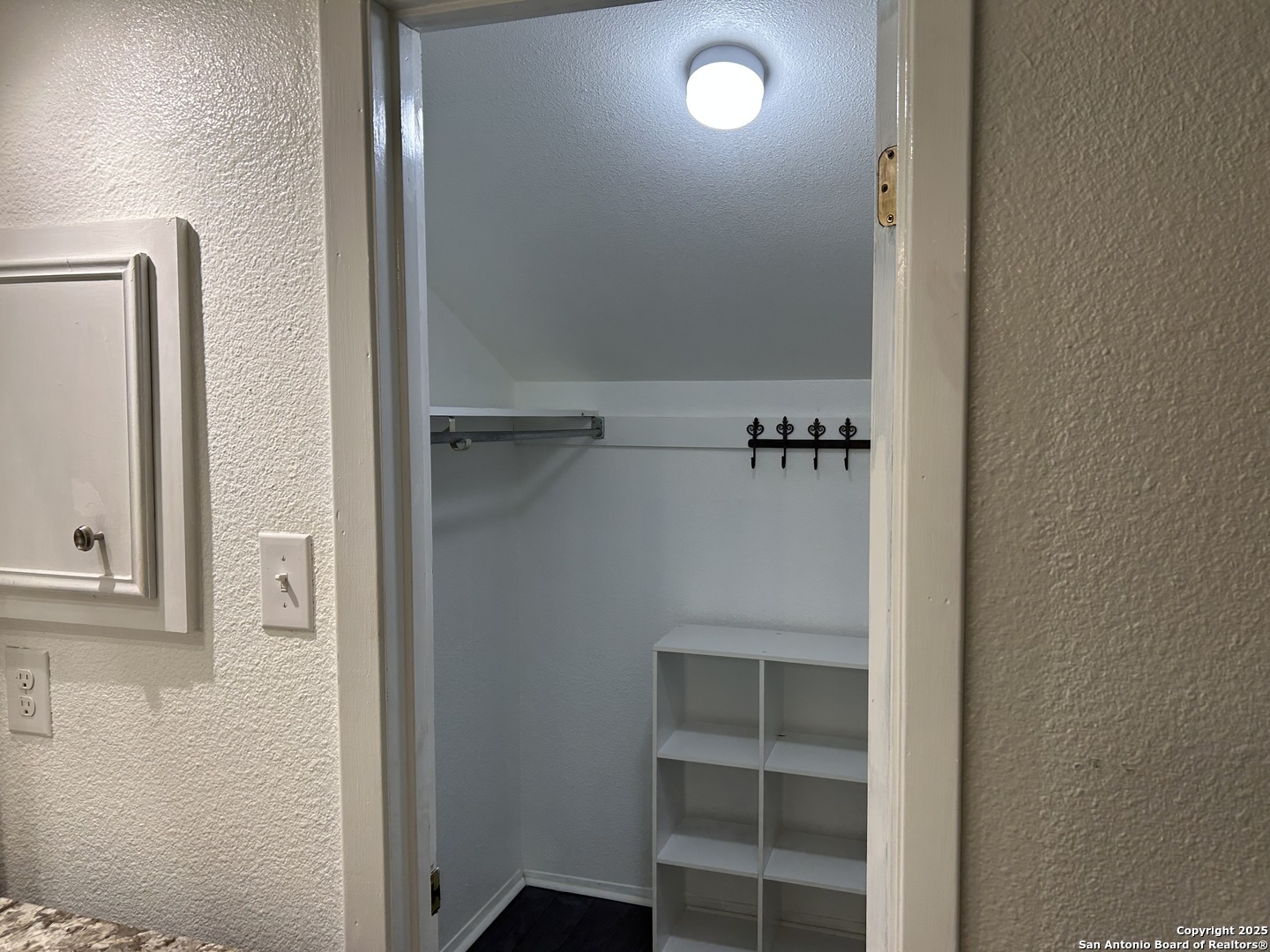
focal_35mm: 26
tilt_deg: -3.9
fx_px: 954
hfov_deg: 67.3
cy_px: 476
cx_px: 635
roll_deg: +1.1
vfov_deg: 53.1
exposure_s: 1/120
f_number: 1.5
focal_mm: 5.7
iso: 64
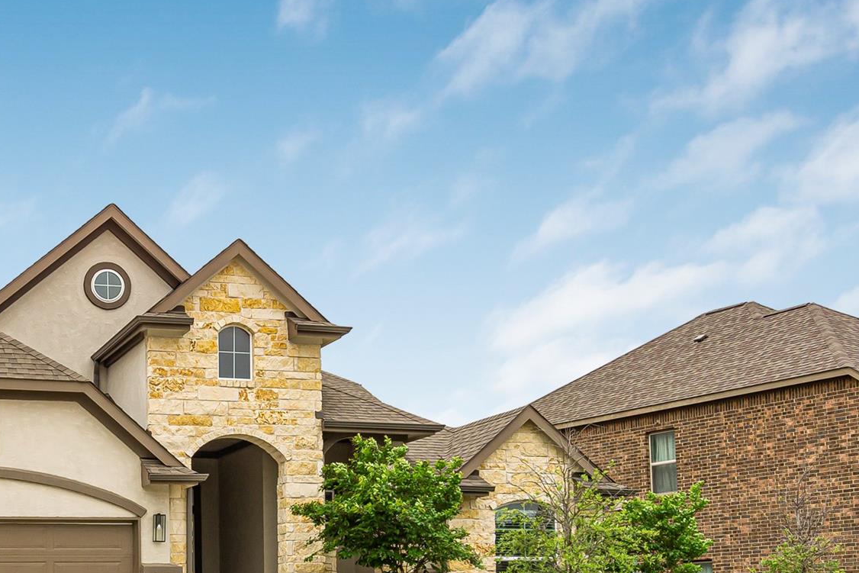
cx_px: 152
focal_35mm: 60
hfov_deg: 32.3
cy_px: 499
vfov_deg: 22.2
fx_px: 1432
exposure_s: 1/800
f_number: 8
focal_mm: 22
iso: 200
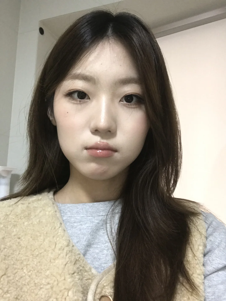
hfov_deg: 44.2
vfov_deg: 56.8
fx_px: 278
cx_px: 113
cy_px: 150
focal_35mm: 32
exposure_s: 1/33
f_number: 2.2
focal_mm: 2.87
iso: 80
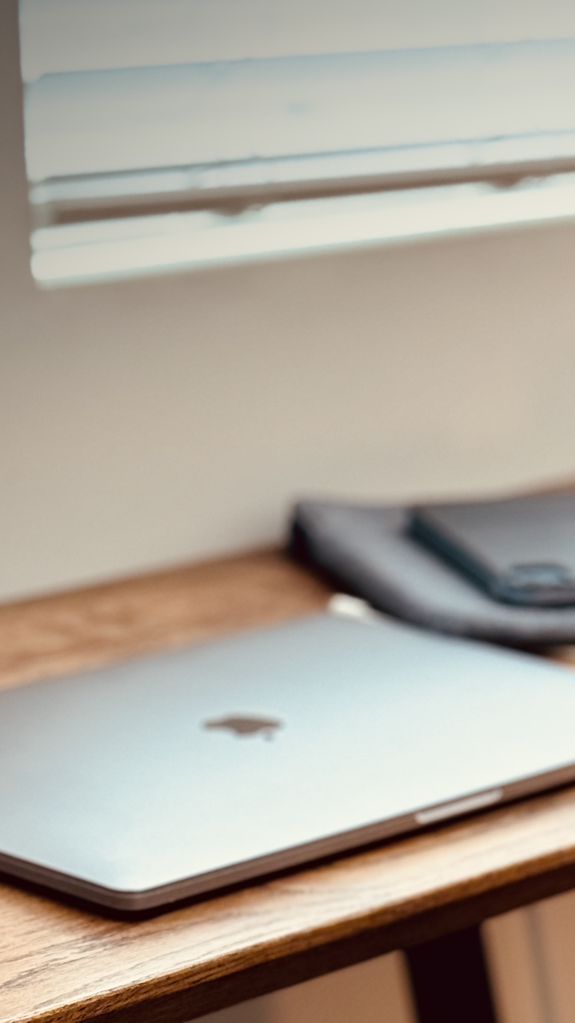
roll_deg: -2.7
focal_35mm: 120
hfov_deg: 9.9
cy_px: 1123
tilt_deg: -22.8
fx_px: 3253
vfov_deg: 17.3
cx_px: 716
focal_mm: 6.76
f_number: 1.78
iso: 200
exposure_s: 1/262
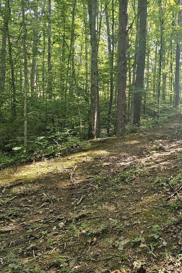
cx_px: 157
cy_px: 137
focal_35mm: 32
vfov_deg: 58.7
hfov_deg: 38.8
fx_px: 243
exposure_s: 1/120
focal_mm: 6.3
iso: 200
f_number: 1.7
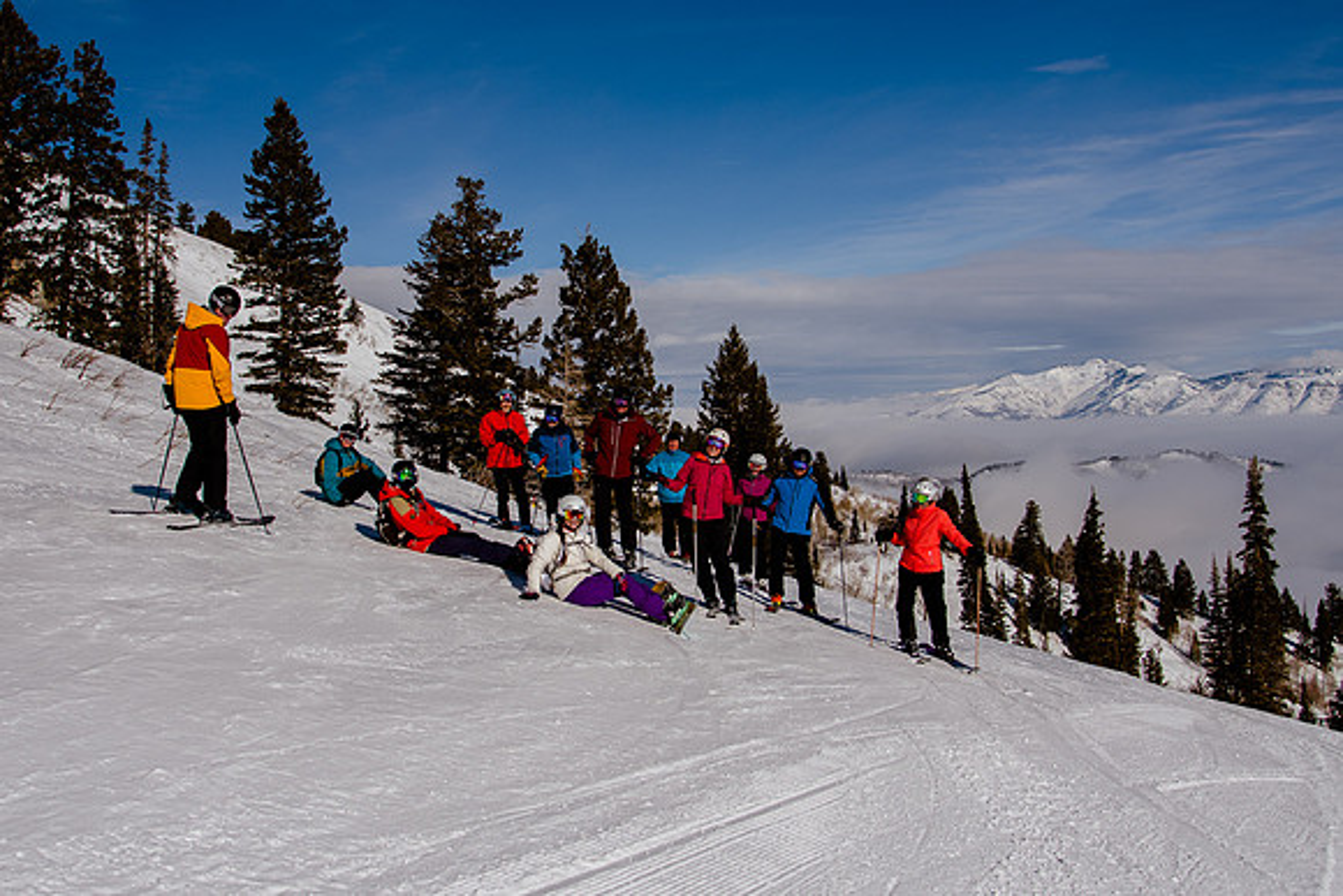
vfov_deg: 33.9
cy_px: 416
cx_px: 614
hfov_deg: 49.0
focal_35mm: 39
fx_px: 1472
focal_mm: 24
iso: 200
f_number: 5.6
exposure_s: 1/5000
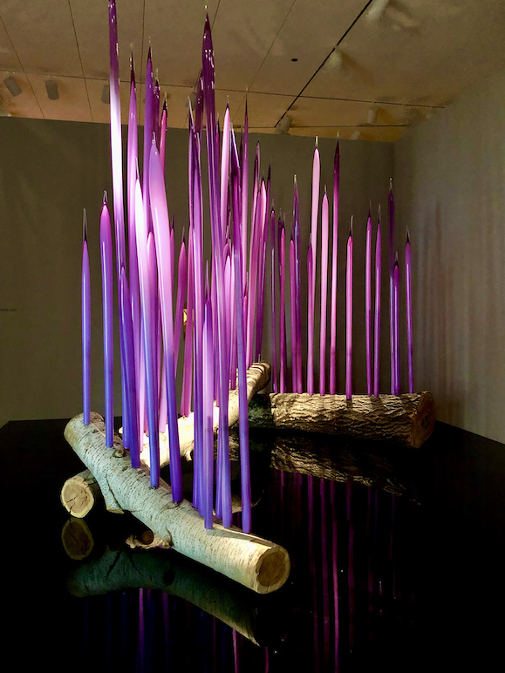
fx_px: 564
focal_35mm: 29
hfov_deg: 48.2
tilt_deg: +0.7
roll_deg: -0.2
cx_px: 252
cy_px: 329
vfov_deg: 61.7
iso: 100
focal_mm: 4
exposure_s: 1/6
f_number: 1.8
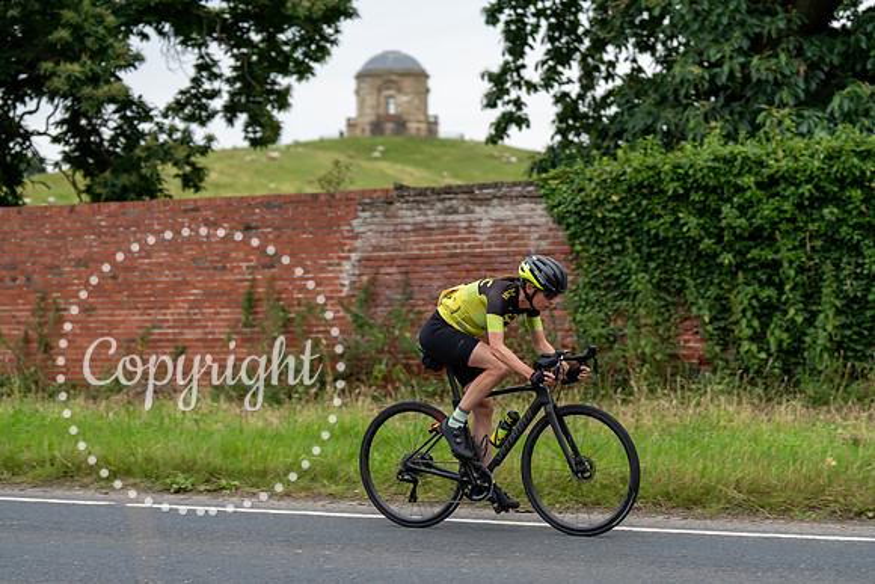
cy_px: 292
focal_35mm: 84
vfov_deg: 16.3
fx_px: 2042
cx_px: 438
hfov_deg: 24.2
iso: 1000
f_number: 2.8
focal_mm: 84
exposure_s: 1/800
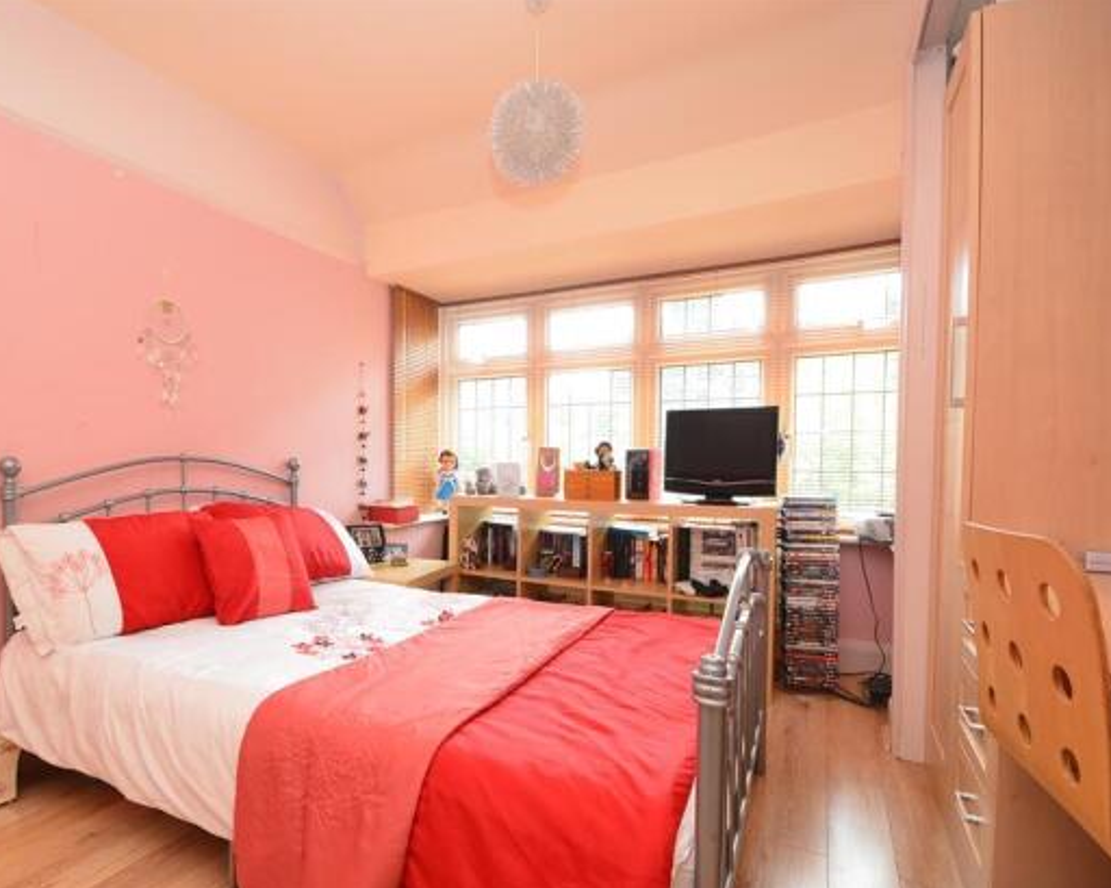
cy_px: 467
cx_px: 440
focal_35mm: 18
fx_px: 592
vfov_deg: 73.7
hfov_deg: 85.3
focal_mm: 10
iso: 400
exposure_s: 1/15
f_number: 8
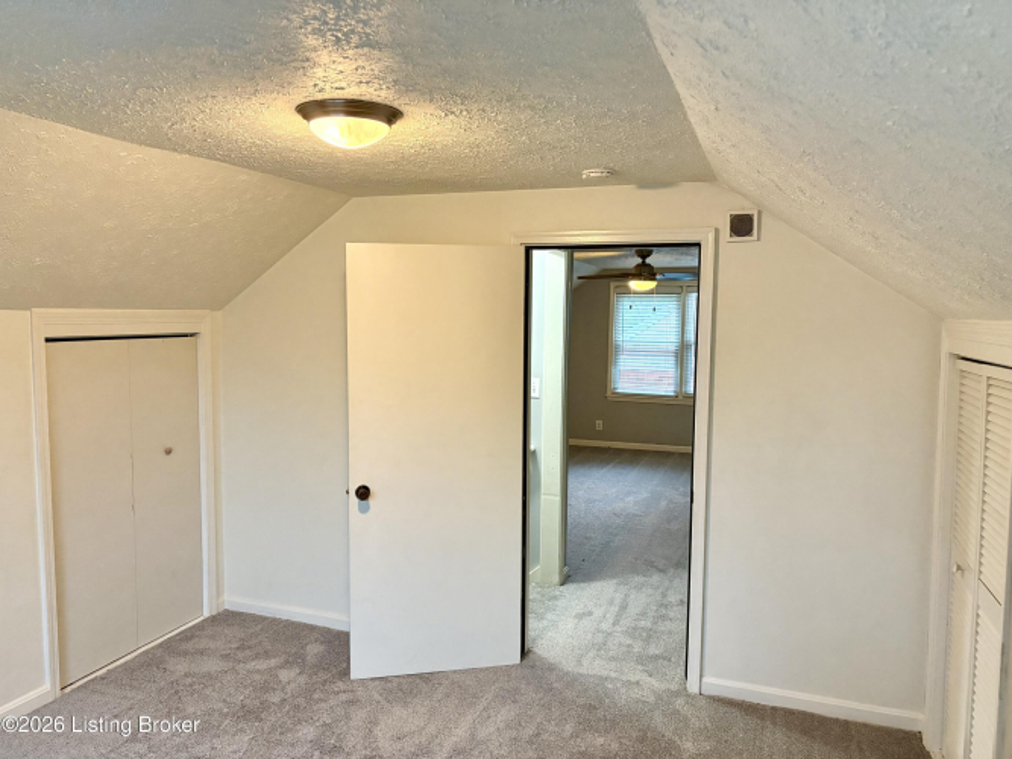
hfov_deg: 67.3
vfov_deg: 53.0
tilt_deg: -4.3
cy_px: 380
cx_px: 506
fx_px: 760
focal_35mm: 26
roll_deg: -0.7
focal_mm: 5.96
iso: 500
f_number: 1.6
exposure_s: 1/60
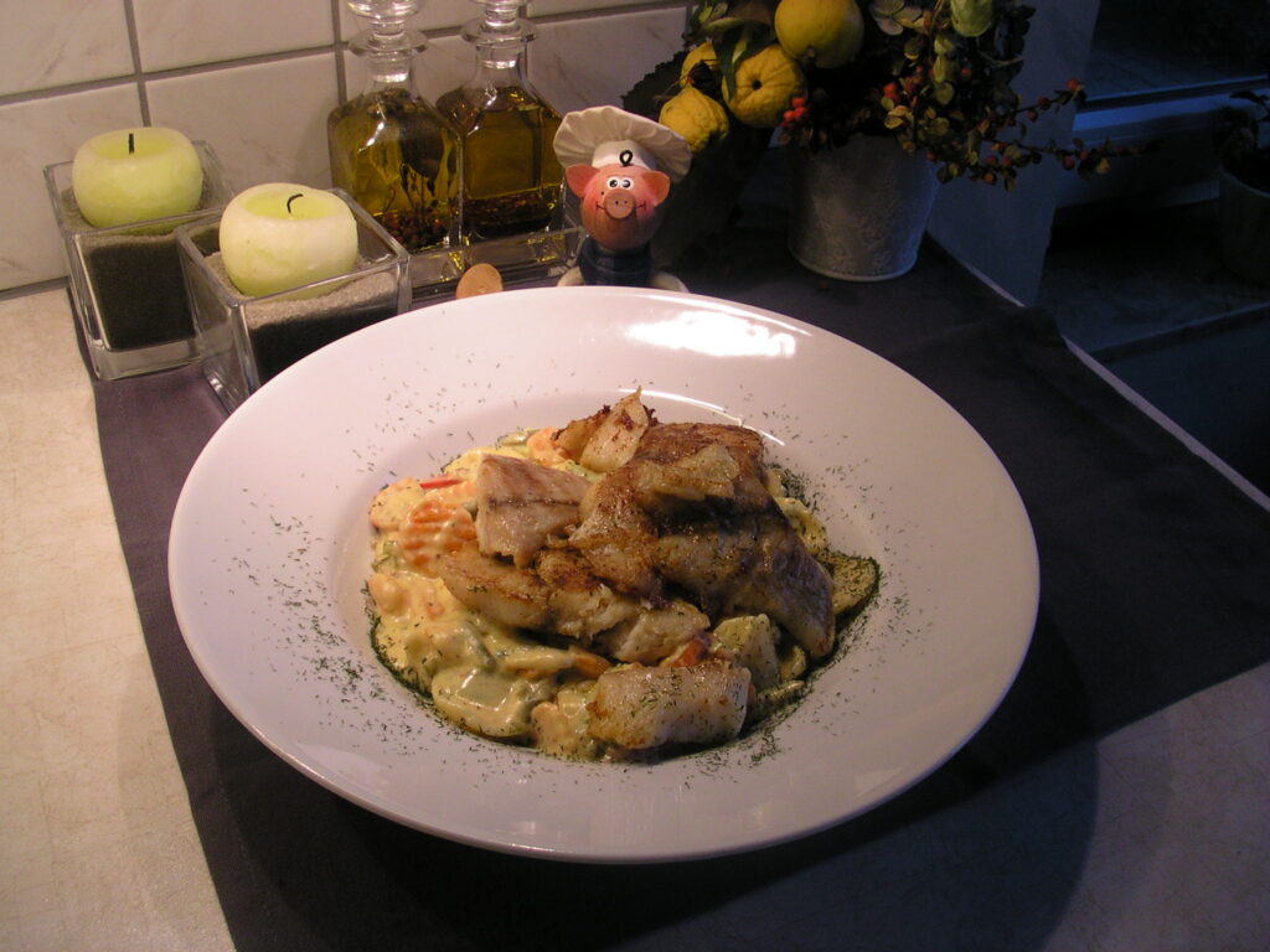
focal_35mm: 37
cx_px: 635
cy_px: 476
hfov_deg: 50.1
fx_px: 1357
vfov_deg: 38.7
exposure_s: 1/50.4
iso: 100
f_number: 2.7
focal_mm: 5.6
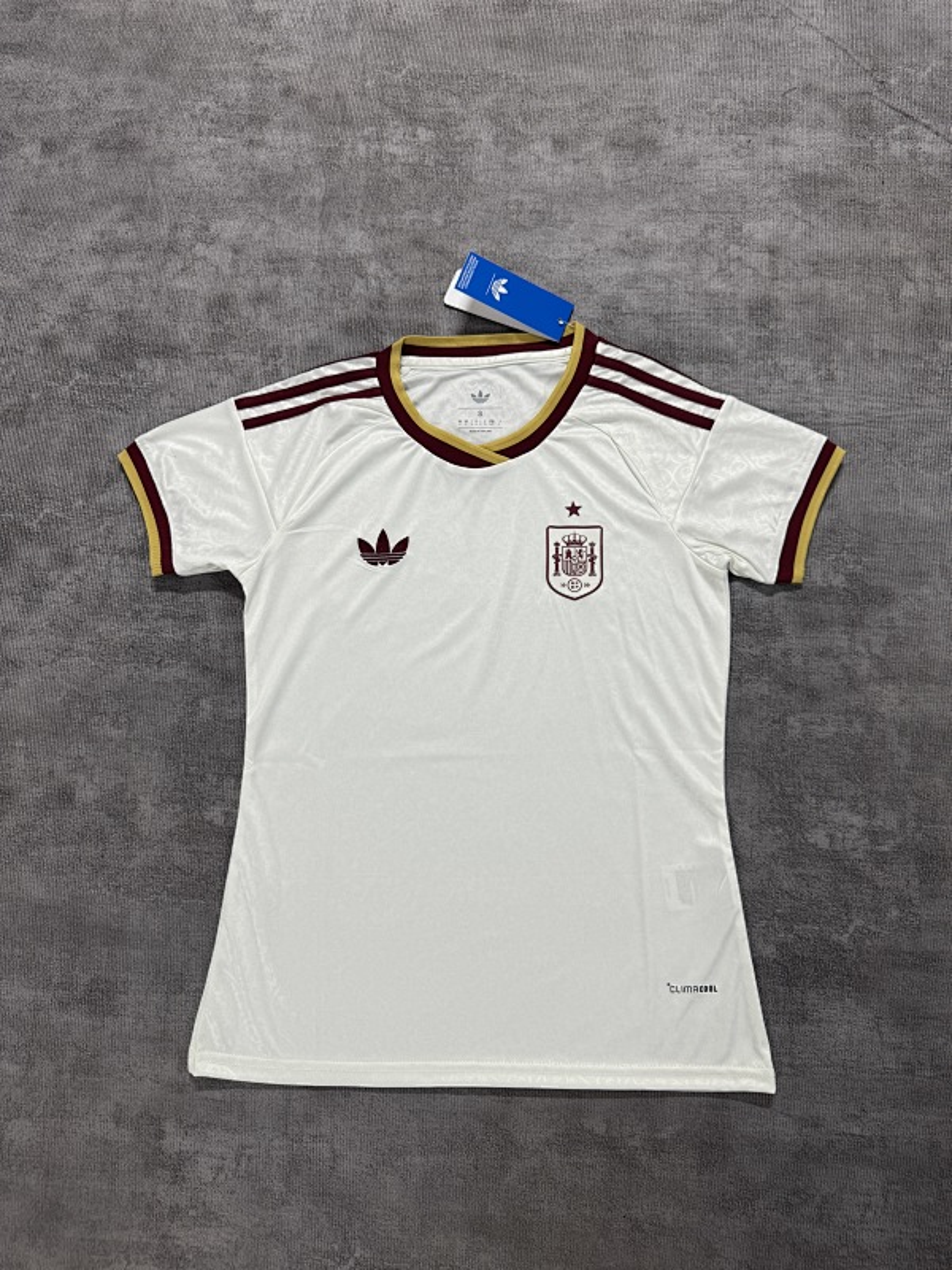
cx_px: 476
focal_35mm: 24
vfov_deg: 71.6
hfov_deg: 56.8
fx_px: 880
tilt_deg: -78.5
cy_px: 635
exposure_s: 1/50
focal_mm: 6.76
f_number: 1.78
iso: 125
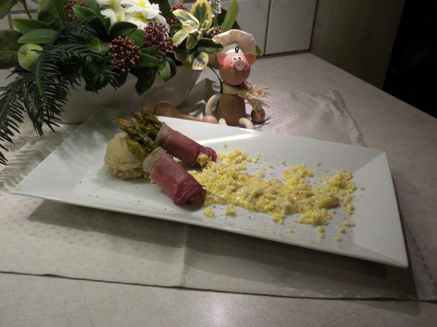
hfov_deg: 50.1
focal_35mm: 37
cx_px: 218
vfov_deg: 38.7
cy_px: 164
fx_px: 467
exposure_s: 1/60
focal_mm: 6.6
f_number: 3.5
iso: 176
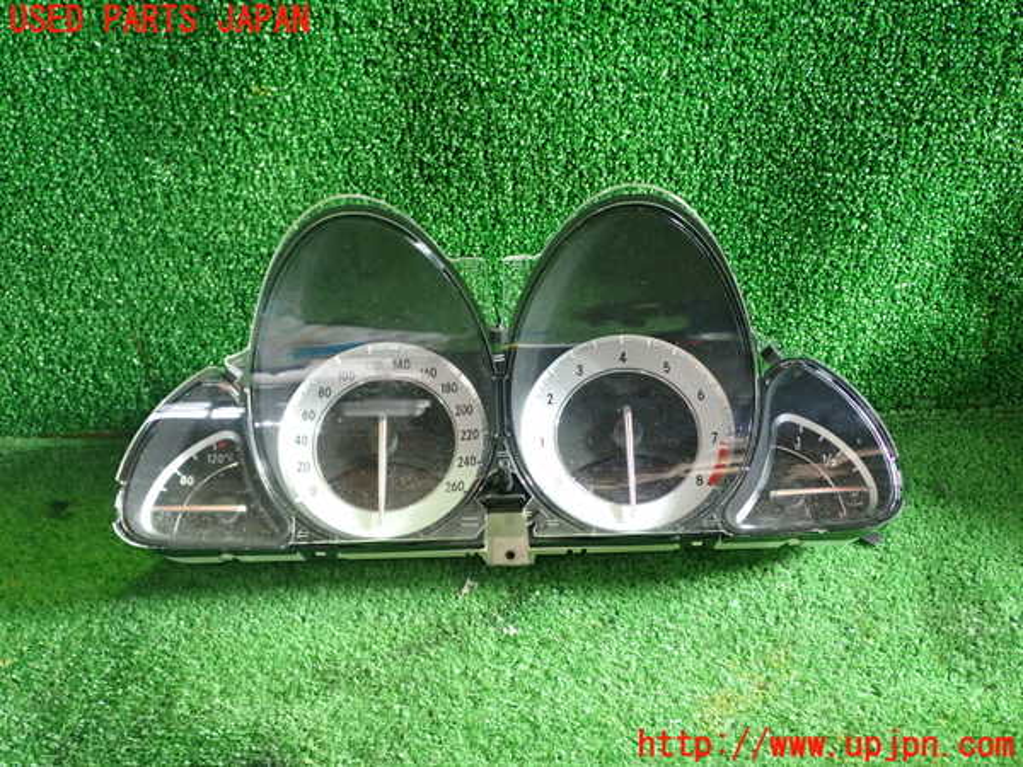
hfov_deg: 49.0
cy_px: 384
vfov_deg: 37.7
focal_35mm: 38
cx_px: 512
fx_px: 1123
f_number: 2.7
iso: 400
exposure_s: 1/40
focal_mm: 6.83
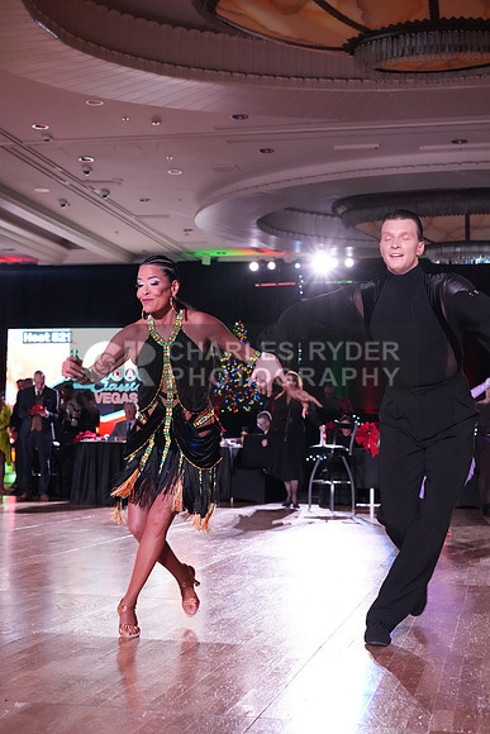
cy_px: 367
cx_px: 245
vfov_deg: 38.2
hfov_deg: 26.0
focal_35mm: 52
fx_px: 1061
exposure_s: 1/320
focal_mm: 52
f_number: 5
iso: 5000
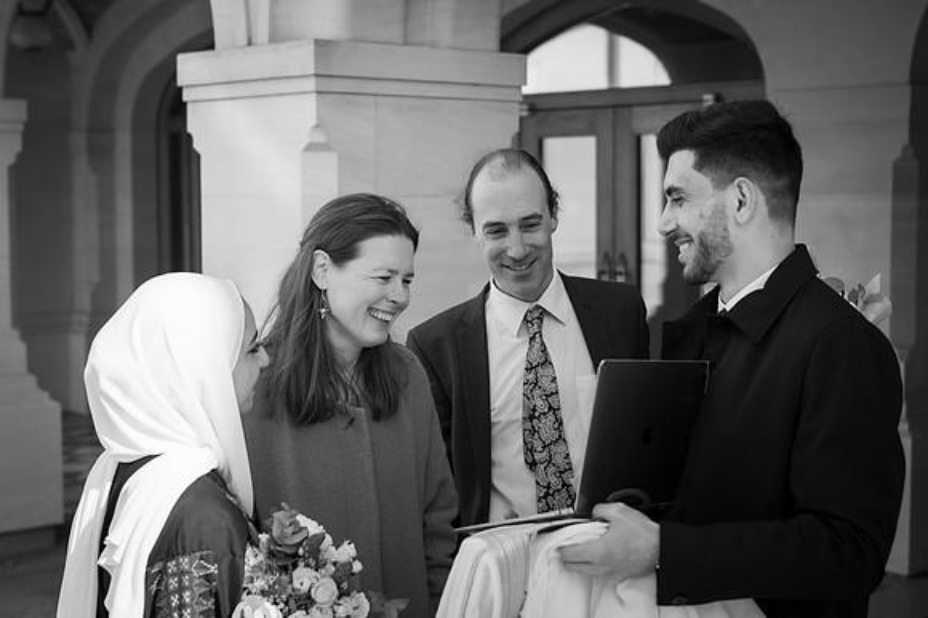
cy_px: 309
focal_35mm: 60
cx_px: 464
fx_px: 1546
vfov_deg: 22.6
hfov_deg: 33.4
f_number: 2.8
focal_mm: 40
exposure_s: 1/3200
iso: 200
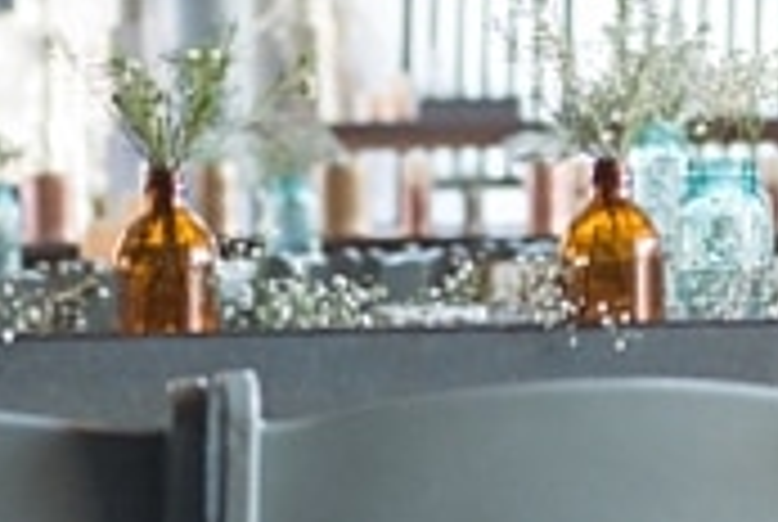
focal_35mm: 260
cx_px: 166
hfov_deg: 7.9
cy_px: 574
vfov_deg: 5.3
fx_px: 5628
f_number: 3.2
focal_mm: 50
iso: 3200
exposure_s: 1/800
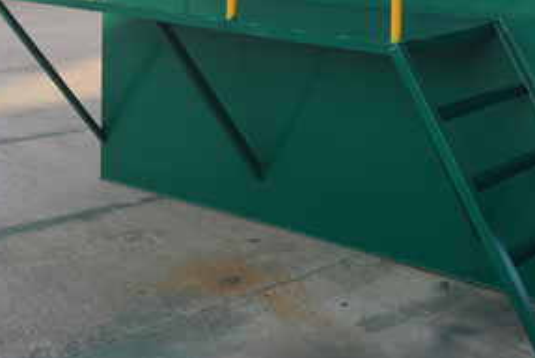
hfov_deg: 30.1
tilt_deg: -1.3
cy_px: -45
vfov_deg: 20.5
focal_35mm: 63
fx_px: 937
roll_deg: -0.5
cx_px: 507
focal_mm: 4.15
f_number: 2.2
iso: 25
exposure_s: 1/251
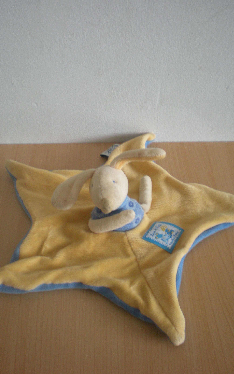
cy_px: 185
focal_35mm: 41
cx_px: 116
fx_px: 418
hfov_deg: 31.2
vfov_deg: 48.2
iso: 200
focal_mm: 6.3
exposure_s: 1/15
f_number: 3.1
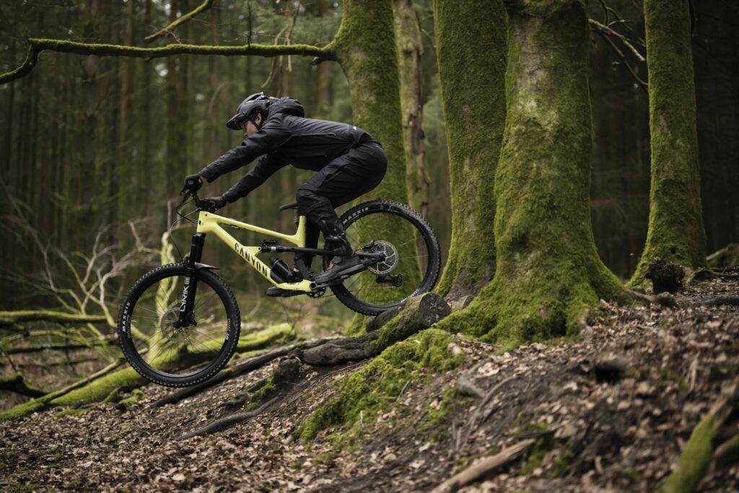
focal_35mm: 50
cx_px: 370
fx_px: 1026
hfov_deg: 39.6
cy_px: 246
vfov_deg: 27.0
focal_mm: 50
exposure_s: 1/1600
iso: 1600
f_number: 1.2
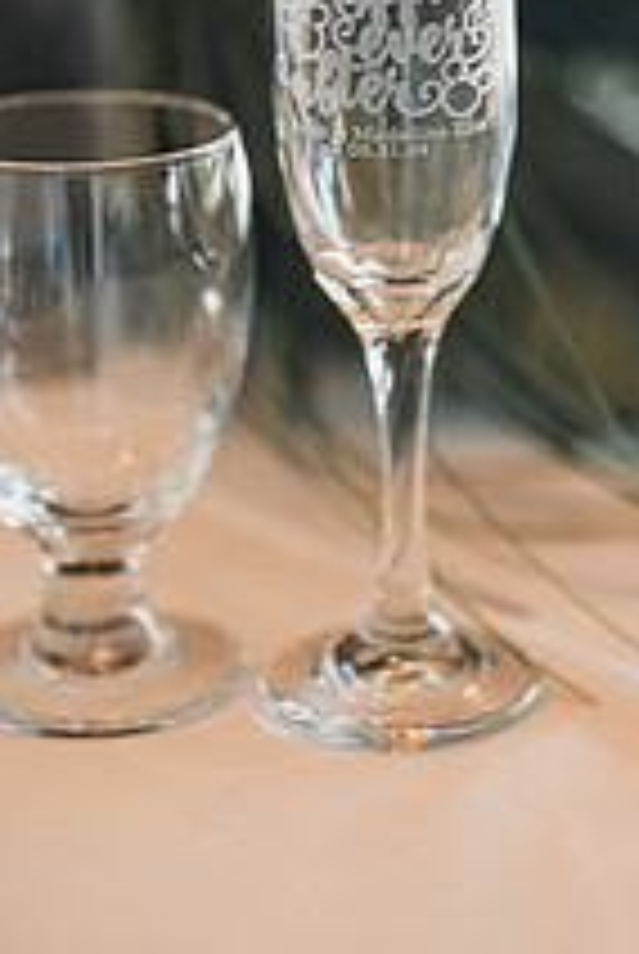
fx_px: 2813
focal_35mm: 106
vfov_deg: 18.9
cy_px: 94
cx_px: 382
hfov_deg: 13.0
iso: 320
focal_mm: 50
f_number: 1.6
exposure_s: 1/640
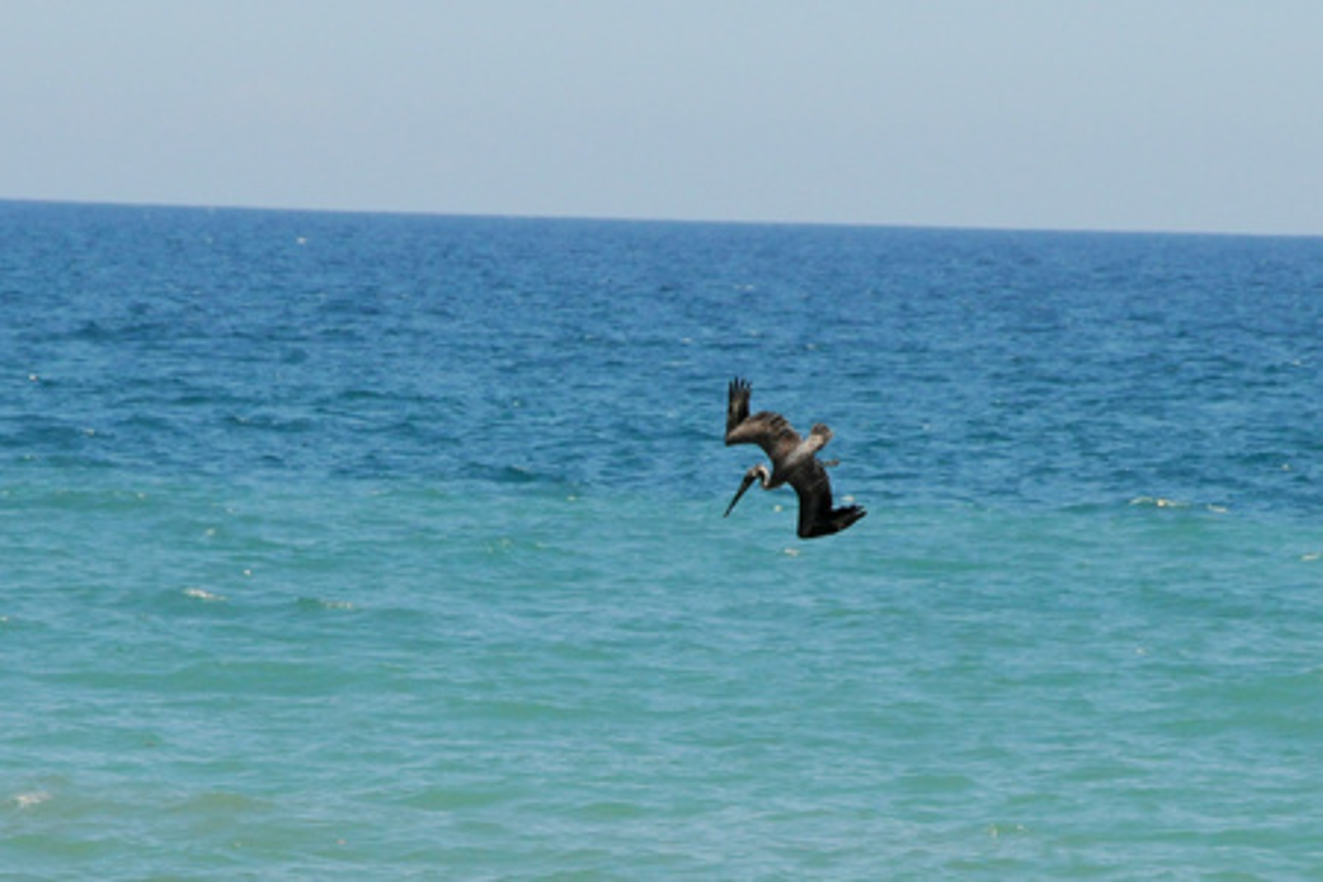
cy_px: 441
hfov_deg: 9.1
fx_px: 8268
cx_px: 662
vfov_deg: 6.1
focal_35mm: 225
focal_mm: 150
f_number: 9
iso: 800
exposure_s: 1/2500
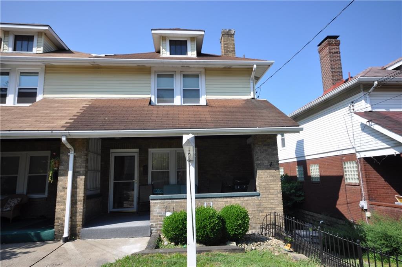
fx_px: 234
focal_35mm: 21
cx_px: 201
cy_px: 134
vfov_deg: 59.3
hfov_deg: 81.3
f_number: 8
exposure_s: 1/250
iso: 200
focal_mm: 14
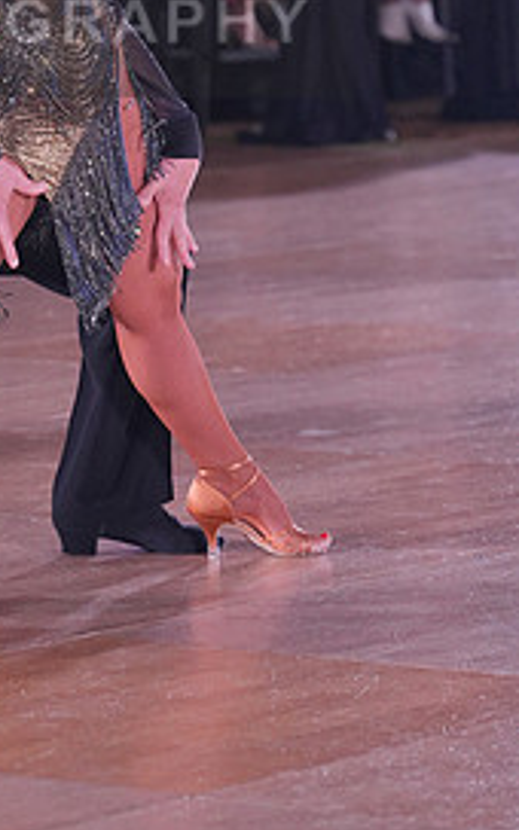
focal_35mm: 248
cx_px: -66
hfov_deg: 5.3
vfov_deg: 8.4
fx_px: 5613
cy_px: -3
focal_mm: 114
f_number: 4
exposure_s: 1/400
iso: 2000
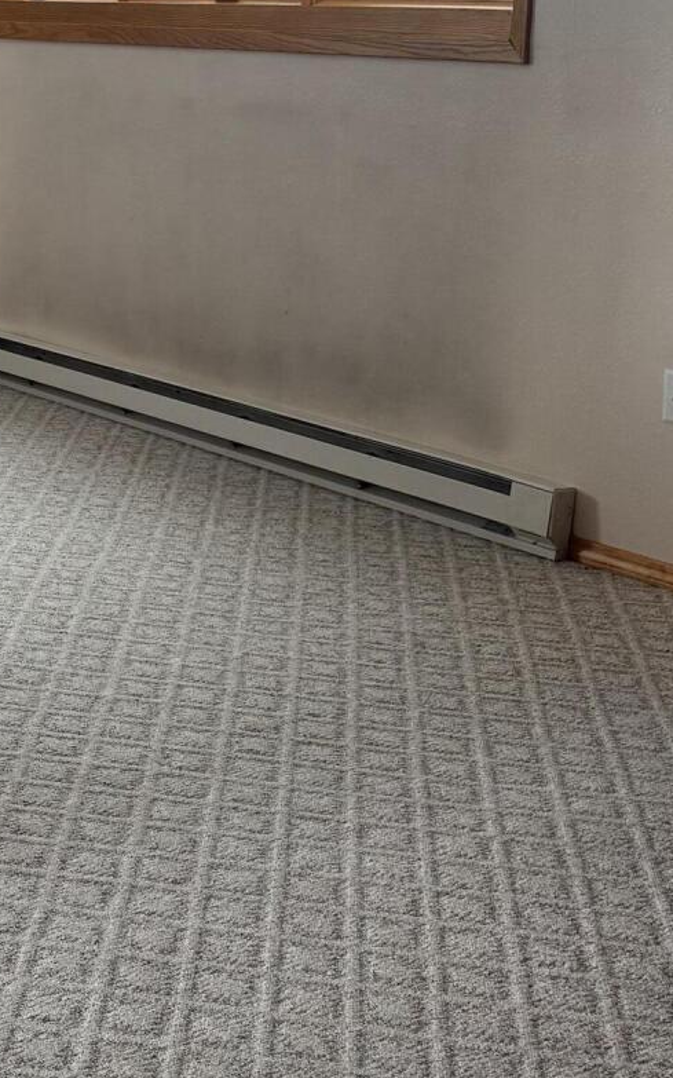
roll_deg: +0.5
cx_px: -332
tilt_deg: -8.4
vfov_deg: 30.8
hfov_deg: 17.9
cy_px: 220
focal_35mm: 65
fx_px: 1909
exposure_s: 1/60
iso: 160
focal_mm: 6.76
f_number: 1.78
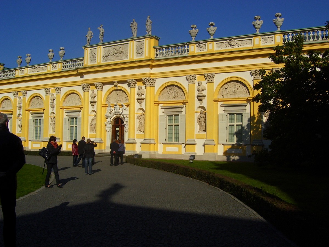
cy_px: 124
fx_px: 342
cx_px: 164
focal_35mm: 36
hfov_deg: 51.4
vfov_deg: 39.7
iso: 80
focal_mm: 6
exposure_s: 1/1500
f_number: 4.8
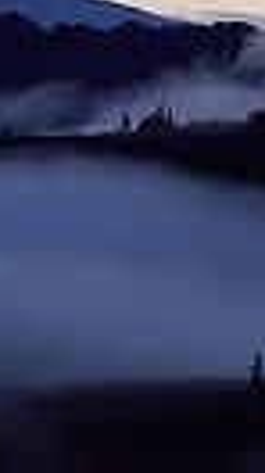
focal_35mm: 275
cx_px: -39
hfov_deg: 4.4
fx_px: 3445
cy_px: 61
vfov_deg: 7.8
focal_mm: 45
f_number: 7.1
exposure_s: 1/2
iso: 200
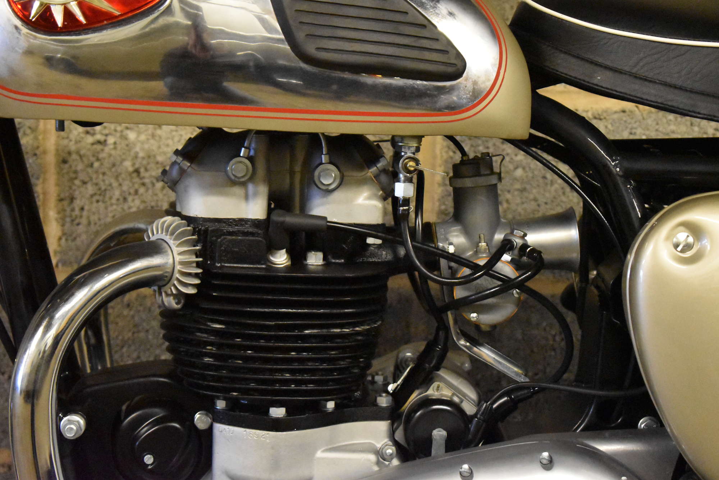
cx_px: 360
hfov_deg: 24.6
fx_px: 1647
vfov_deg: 16.6
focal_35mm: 82
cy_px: 240
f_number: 5.6
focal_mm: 55
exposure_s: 1/60
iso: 12800
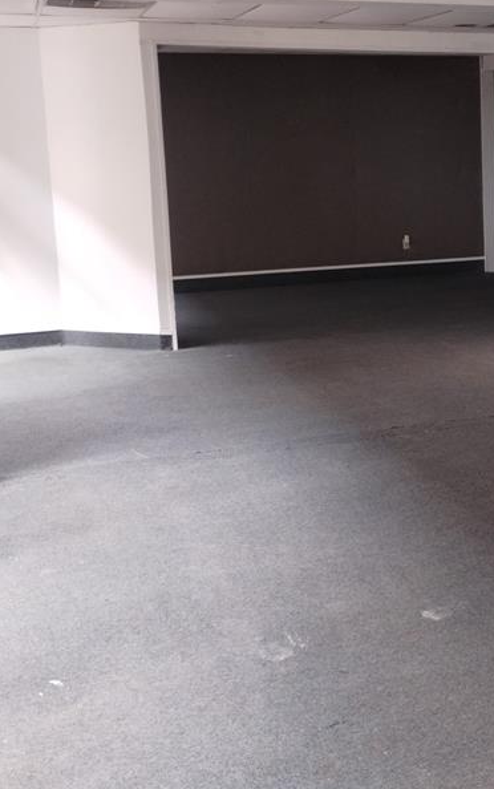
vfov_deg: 39.4
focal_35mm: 51
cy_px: 311
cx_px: 506
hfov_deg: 24.1
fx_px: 1097
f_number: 1.8
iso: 553
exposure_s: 1/30
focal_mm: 4.27
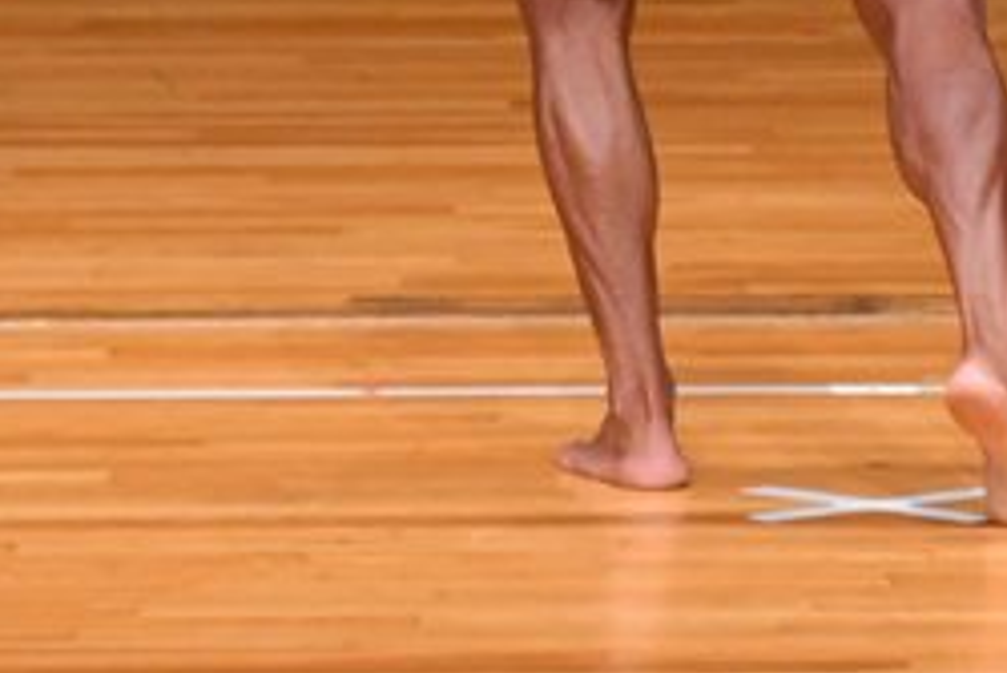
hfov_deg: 2.3
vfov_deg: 1.6
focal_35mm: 882
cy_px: -343
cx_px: 743
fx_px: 24685
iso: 3200
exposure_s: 1/400
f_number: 5.6
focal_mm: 190
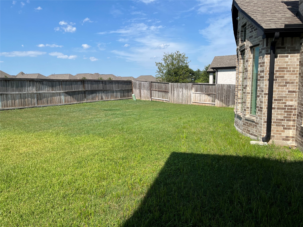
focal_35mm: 26
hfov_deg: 67.3
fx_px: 228
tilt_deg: -6.2
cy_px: 114
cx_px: 152
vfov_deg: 53.1
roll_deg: +0.2
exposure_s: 1/3521
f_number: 1.6
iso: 50
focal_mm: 5.1
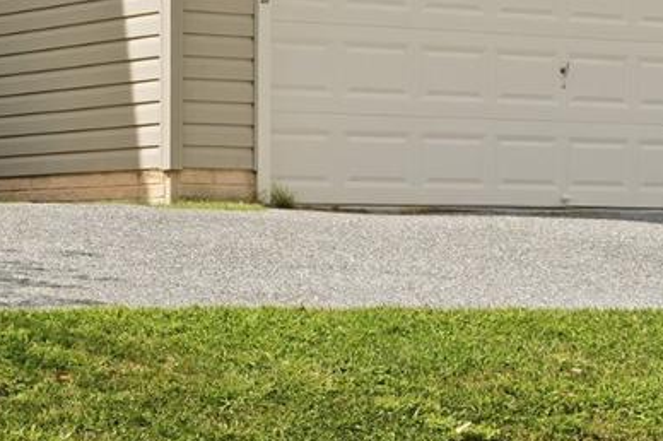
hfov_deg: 15.3
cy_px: -342
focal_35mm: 130
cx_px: -91
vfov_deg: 10.0
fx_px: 2392
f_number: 8
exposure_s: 1/500
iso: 200
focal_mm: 35
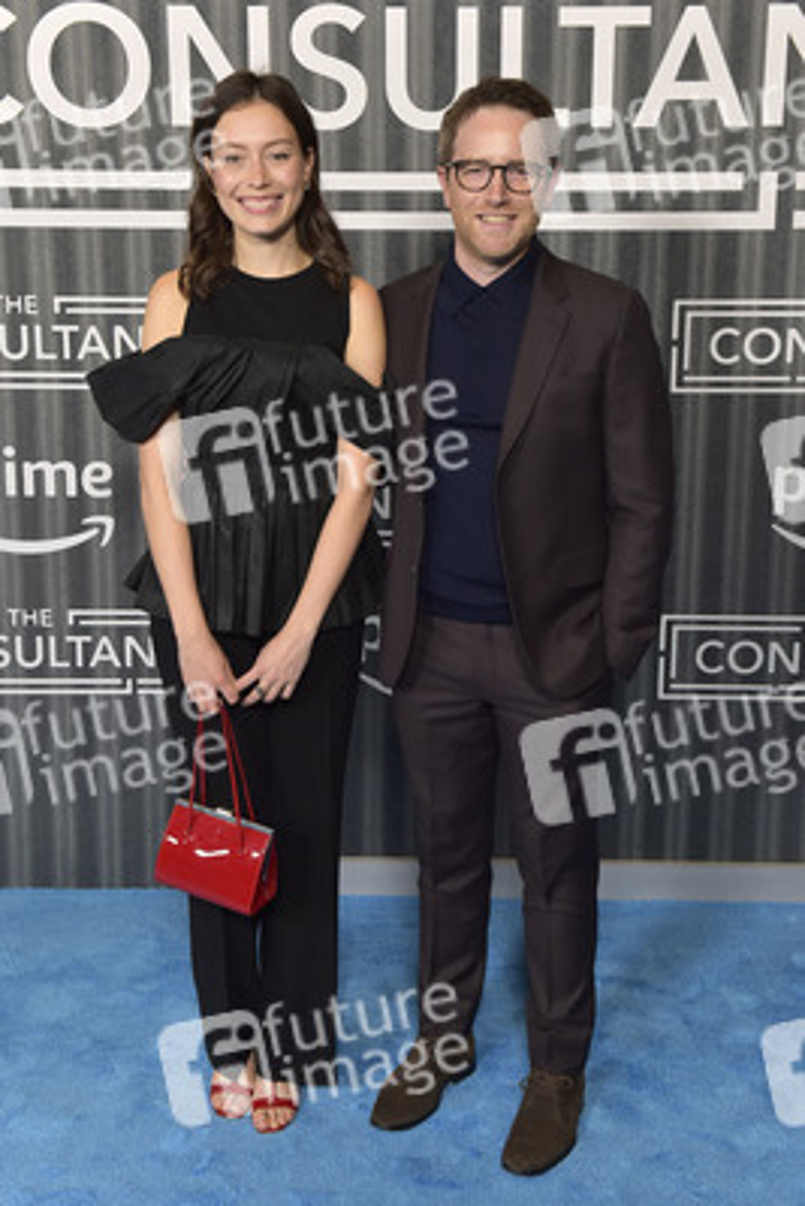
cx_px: 402
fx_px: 1508
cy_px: 603
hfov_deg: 29.9
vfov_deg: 43.6
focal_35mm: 45
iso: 2500
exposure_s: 1/250
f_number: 6.3
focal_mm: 45
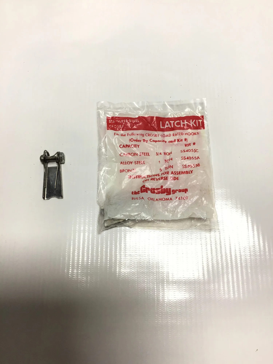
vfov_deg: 58.4
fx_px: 326
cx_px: 136
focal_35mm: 31
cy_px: 182
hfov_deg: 45.4
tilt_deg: -73.9
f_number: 2.4
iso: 25
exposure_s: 1/288
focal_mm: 3.3
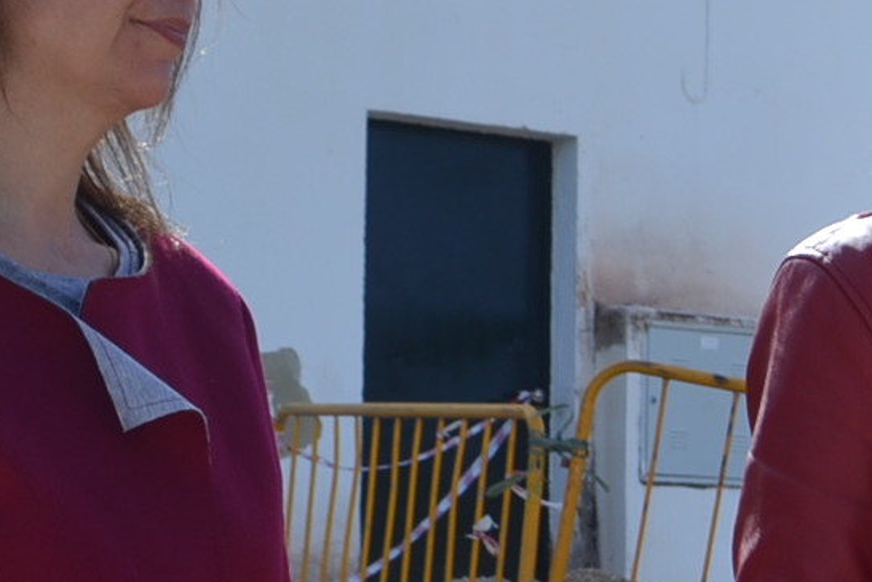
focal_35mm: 152
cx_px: 1292
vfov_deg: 8.9
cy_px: 683
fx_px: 3681
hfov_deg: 12.8
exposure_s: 1/200
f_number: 7.1
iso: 100
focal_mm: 24
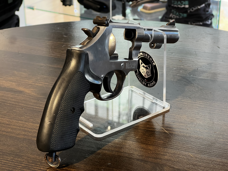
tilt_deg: -25.3
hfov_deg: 25.3
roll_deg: +0.9
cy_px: 86
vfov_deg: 19.1
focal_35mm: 77
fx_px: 507
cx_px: 114
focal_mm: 9
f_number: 2.8
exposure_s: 1/100
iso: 125
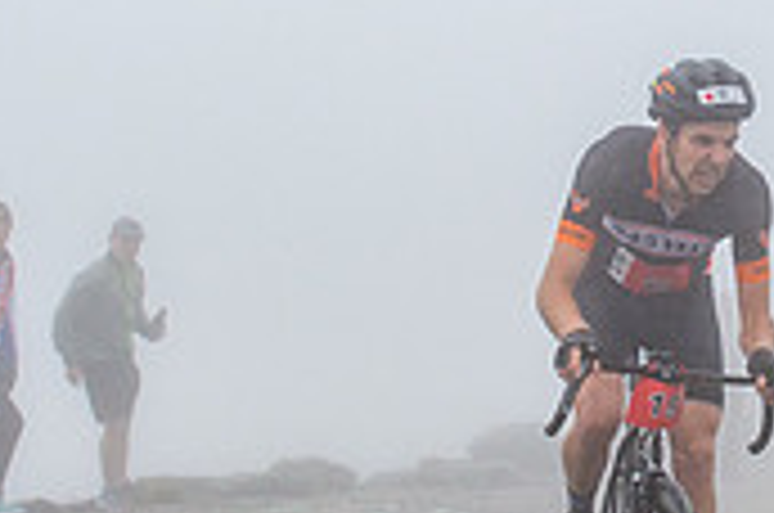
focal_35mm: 81
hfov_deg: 24.2
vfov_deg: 16.7
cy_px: 158
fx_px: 1738
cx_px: 734
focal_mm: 24
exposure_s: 1/2500
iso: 500
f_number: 5.6
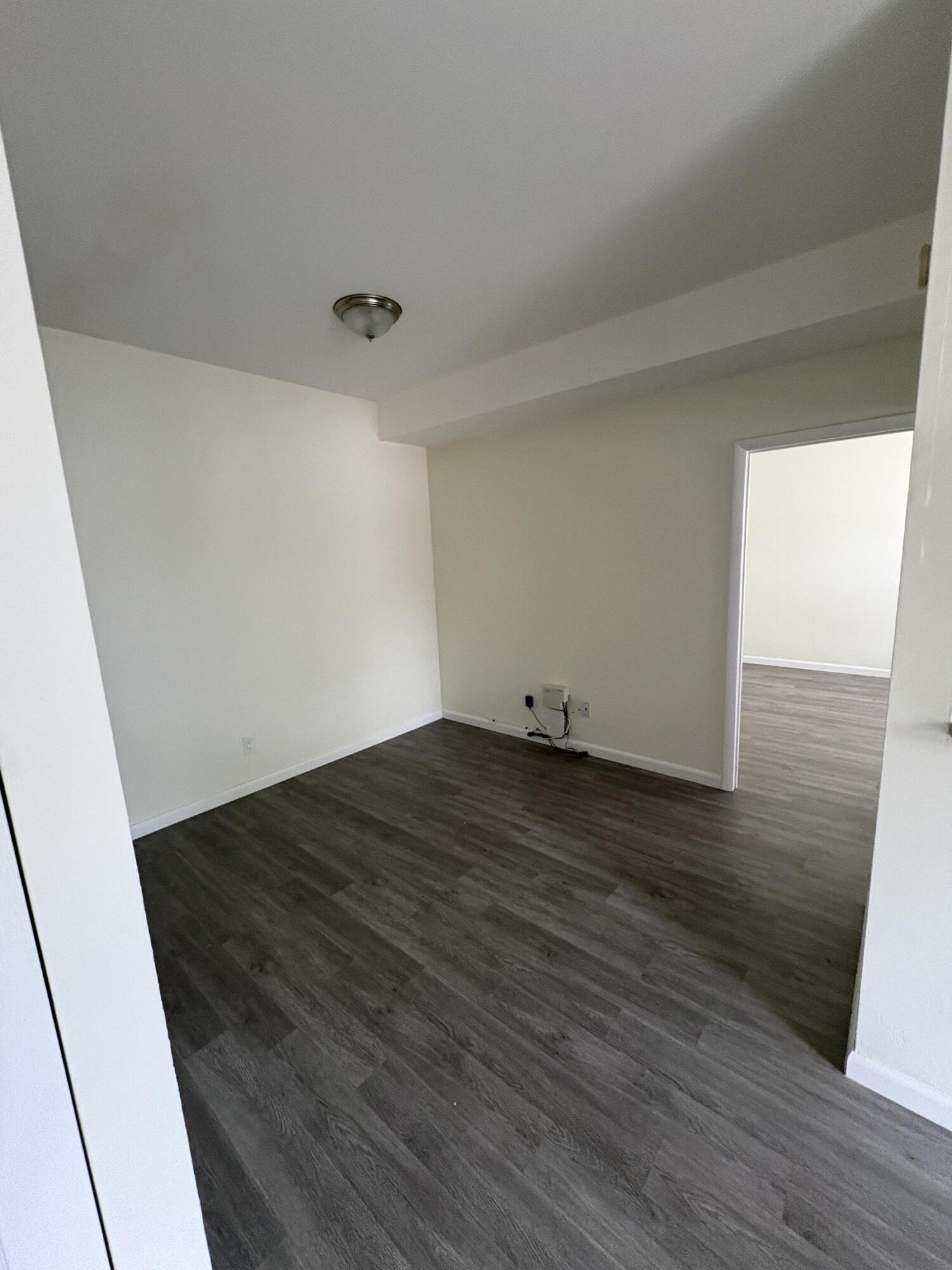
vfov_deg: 102.1
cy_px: 635
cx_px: 476
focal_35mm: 14
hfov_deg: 85.7
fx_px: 513
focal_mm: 2.22
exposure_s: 1/60
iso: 400
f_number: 2.2
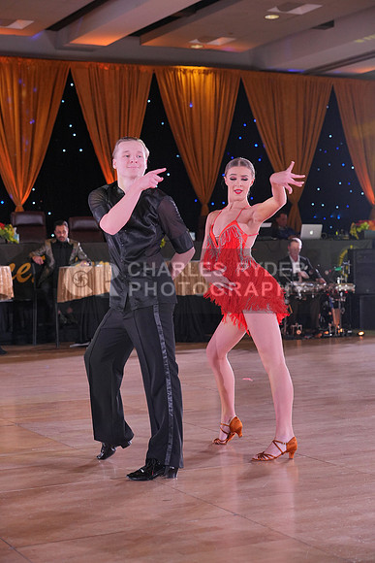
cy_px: 282
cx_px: 188
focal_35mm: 67
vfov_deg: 30.1
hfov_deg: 20.3
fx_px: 1046
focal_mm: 67
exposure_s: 1/400
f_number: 4
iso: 2000
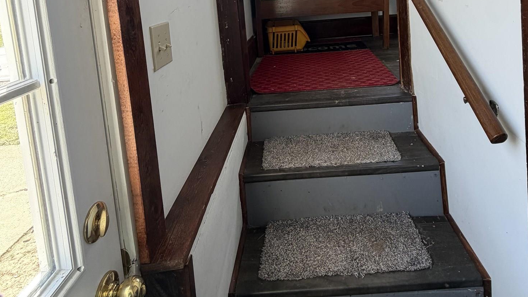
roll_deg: +4.8
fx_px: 336
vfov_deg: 42.4
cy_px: 12
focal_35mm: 24
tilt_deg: -4.6
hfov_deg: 75.6
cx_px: 311
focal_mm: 2.22
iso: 160
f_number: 2.2
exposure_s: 1/121
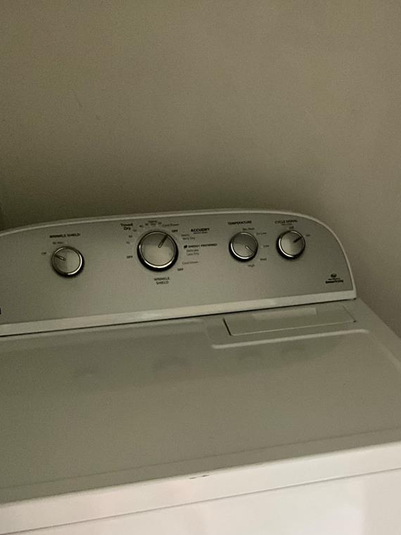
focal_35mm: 46
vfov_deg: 40.5
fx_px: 711
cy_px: 379
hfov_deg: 31.0
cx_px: 294
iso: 320
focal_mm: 3
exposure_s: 1/33
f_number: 1.8
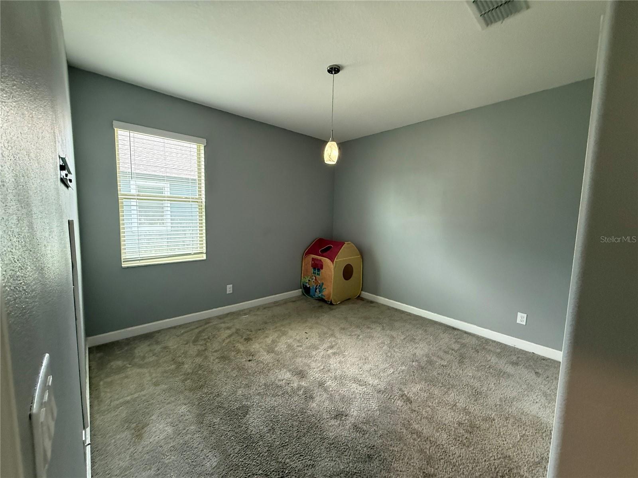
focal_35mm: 14
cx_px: 319
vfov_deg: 85.7
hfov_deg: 102.1
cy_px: 239
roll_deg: -1.3
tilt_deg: -4.8
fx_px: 258
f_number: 2.2
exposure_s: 1/120
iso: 640
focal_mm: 2.22
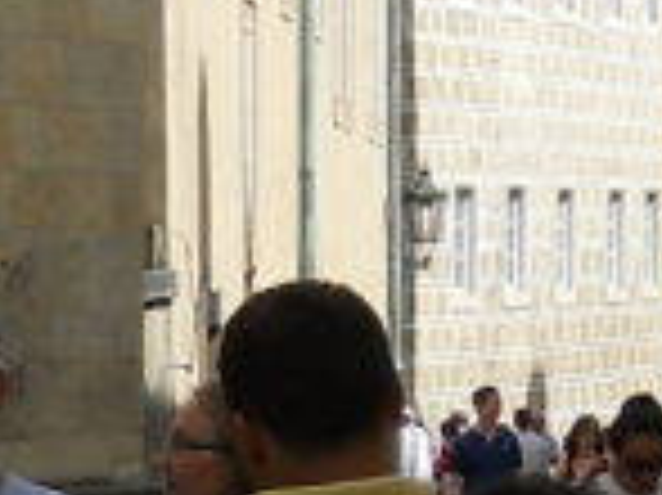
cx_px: 788
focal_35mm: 285
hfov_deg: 6.9
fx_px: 5446
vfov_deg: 5.2
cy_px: 297
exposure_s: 1/250
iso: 80
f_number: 5.5
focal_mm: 6.72
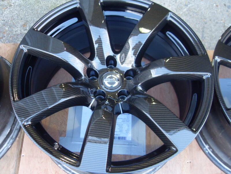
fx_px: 234
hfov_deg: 52.6
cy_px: 87
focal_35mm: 35
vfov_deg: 40.7
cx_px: 116
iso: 200
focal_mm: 6.3
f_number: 2.8
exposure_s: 1/45
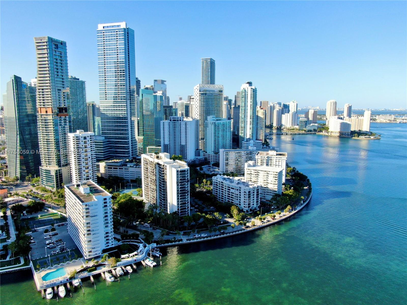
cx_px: 204
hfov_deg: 71.6
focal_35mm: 24
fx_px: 282
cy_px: 152
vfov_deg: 56.8
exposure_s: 1/800
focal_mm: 4.39
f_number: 2.8
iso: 100
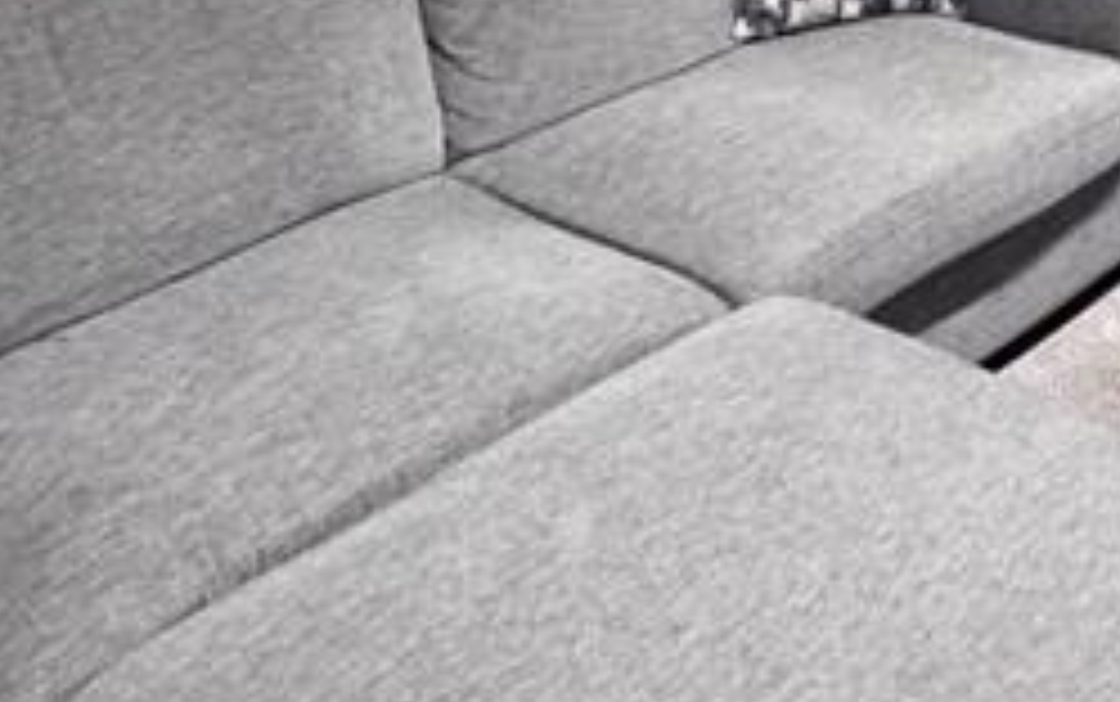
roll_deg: -1.0
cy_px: -783
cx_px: 1219
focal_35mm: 61
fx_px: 1863
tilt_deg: +2.7
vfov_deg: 15.8
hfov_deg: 30.2
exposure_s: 1/60
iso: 400
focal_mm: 2.22
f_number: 2.2
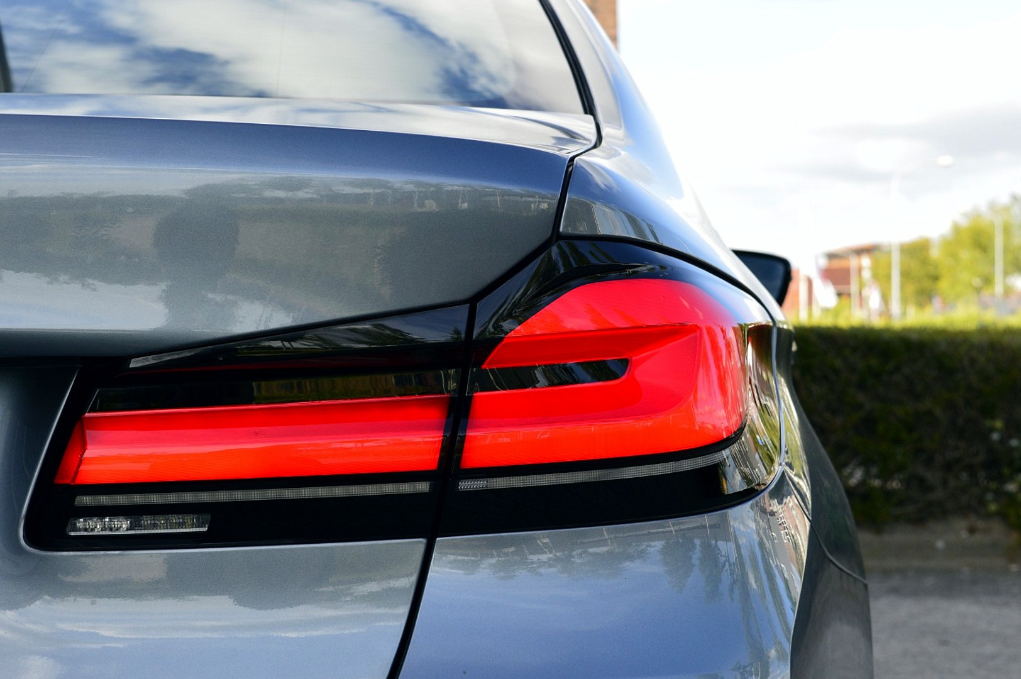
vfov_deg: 16.5
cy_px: 340
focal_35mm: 82
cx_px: 510
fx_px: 2338
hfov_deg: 24.6
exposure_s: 1/250
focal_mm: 55
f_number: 10
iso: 400
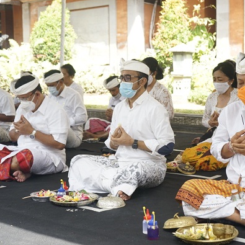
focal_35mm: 62
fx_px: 496
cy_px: 123
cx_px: 171
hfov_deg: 27.5
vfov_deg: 27.7
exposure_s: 1/160
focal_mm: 48
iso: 250
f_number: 4.5
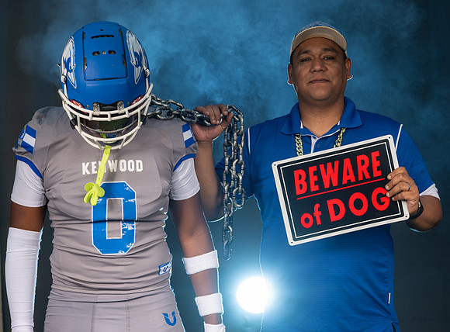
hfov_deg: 23.3
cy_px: 149
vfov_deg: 17.3
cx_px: 236
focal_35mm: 84
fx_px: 1092
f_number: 6.3
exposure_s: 1/125
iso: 80
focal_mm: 70
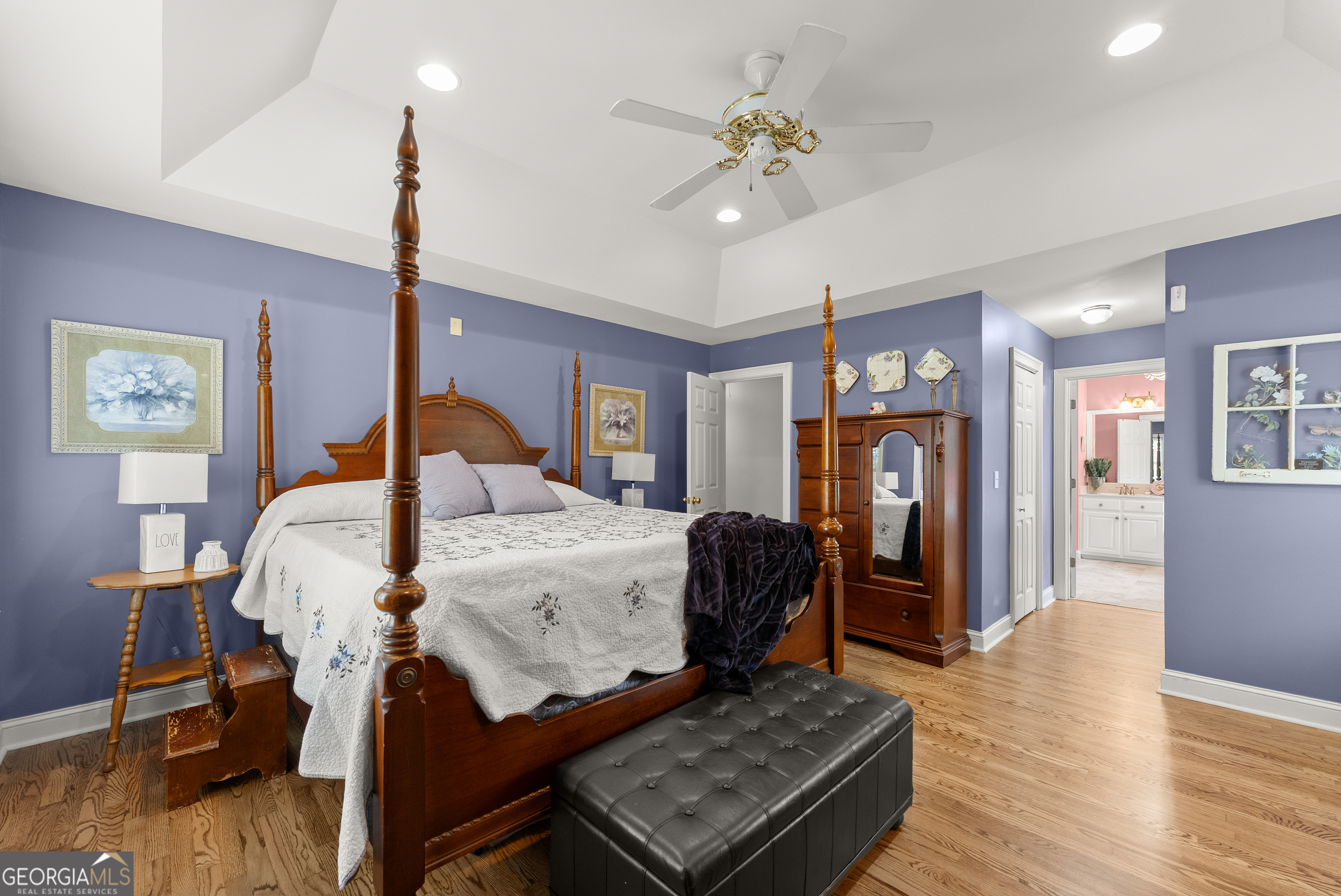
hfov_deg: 104.2
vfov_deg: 81.3
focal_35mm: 14
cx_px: 670
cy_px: 448
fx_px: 522
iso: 640
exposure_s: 1/4
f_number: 7.1
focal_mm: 14
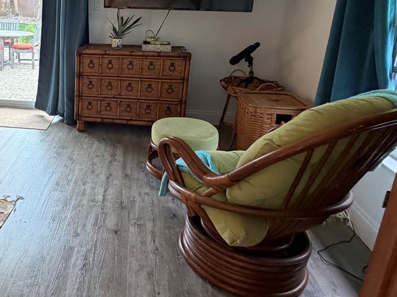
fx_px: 378
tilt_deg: -12.8
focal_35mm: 33
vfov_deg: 42.3
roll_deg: +1.6
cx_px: 62
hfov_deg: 50.8
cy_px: 97
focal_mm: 2.22
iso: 320
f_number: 2.2
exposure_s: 1/60
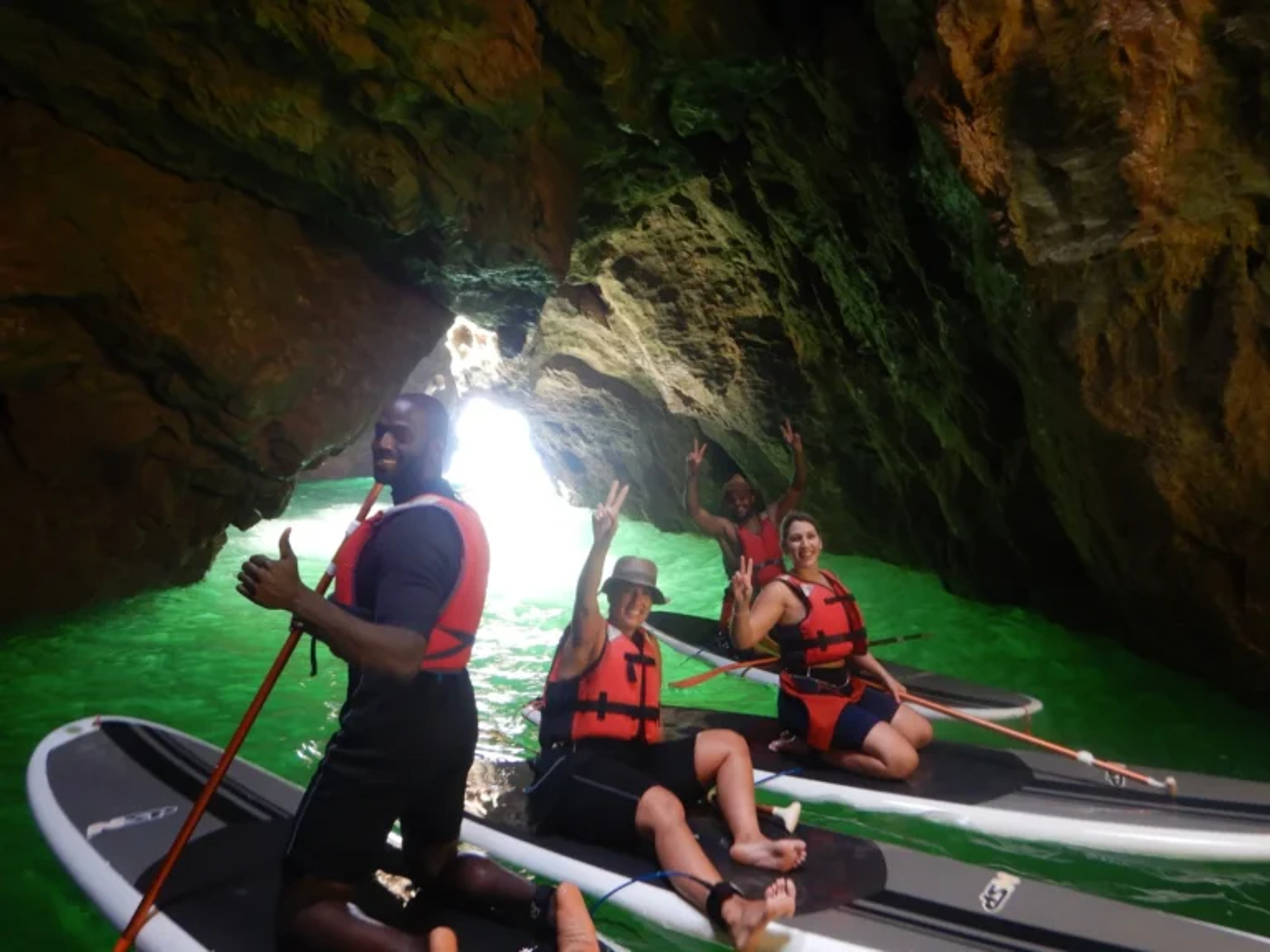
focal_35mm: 24
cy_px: 476
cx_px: 635
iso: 200
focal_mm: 4.3
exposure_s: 1/30
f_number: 2.8
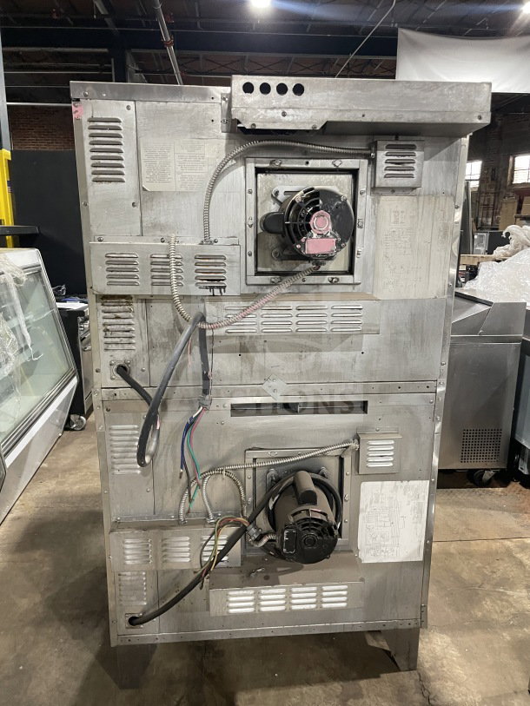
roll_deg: +0.5
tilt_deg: -11.6
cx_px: 265
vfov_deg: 67.3
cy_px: 353
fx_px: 531
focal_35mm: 26
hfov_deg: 53.1
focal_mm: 4.2
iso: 320
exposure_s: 1/60
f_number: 1.6
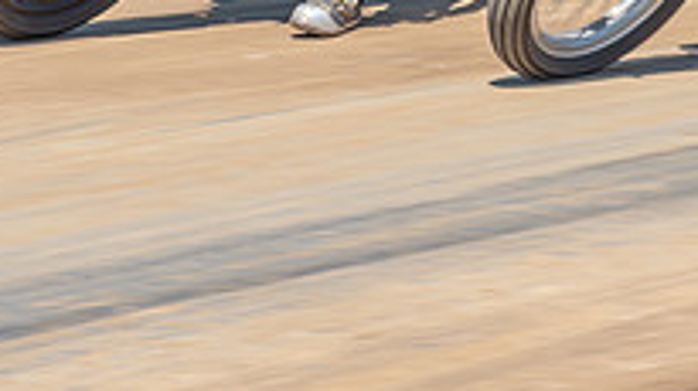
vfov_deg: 5.8
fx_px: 3847
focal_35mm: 208
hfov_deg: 10.4
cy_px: -209
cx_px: 473
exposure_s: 1/160
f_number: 8
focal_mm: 70
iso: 100
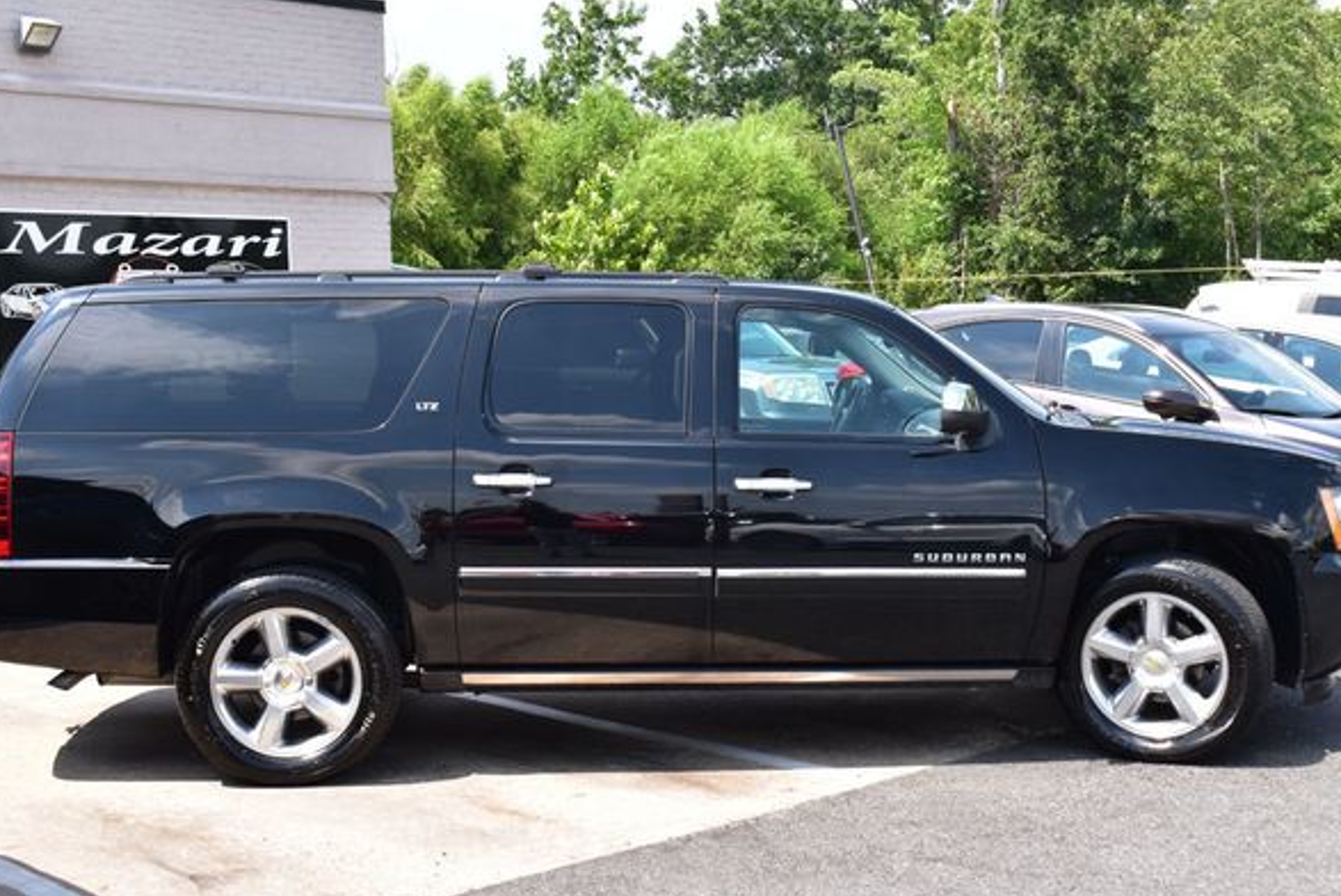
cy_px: 443
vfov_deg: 27.6
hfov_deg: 40.3
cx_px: 647
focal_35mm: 49
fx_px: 1826
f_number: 10
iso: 400
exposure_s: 1/320
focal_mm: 30
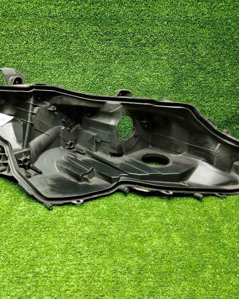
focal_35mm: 32
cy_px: 149
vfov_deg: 55.7
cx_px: 94
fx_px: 283
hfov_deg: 45.5
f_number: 1.75
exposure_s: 1/50
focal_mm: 5.25
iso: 370
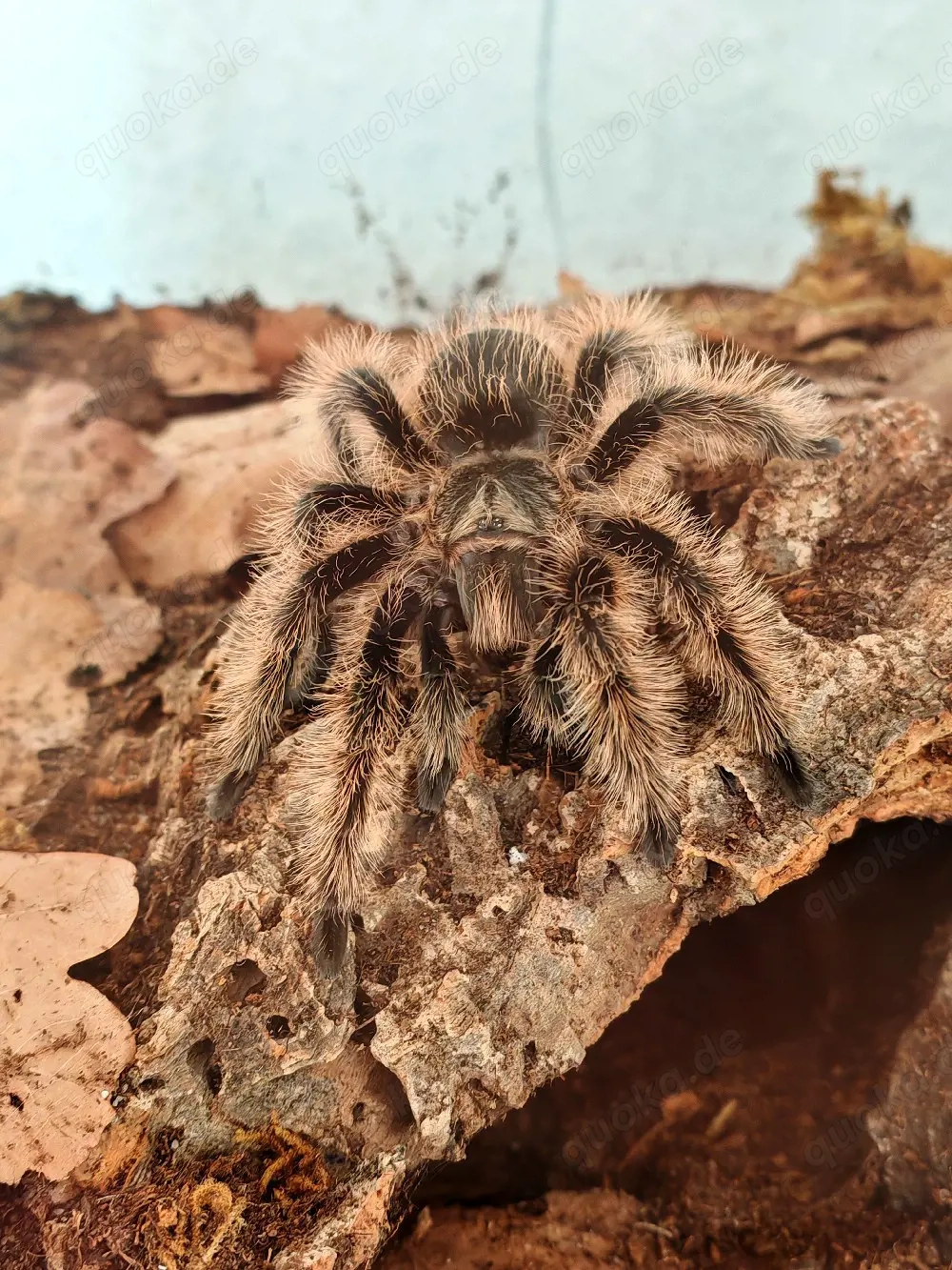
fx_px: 1723
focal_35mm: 47
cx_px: 476
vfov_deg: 40.4
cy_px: 635
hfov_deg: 30.9
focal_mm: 6.83
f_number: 2
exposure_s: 1/50
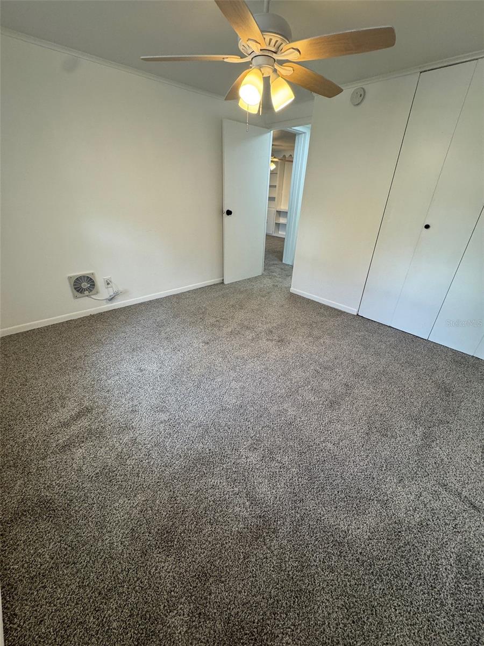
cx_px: 242
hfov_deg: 85.7
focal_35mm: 14
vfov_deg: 102.1
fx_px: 261
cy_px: 323
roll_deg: -1.5
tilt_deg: -27.3
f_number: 2.2
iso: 200
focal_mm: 2.22
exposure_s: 1/120
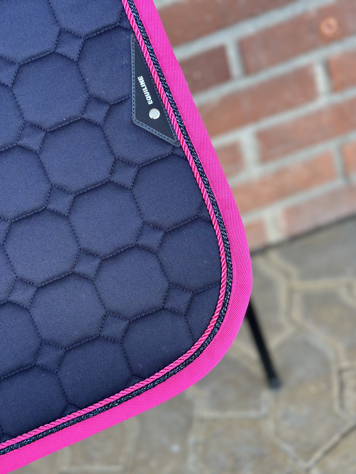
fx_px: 658
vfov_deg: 39.7
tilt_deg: -34.0
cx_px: 178
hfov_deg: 30.3
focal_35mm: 48
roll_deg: +18.9
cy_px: 237
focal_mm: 6.86
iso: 80
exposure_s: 1/227
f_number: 1.78
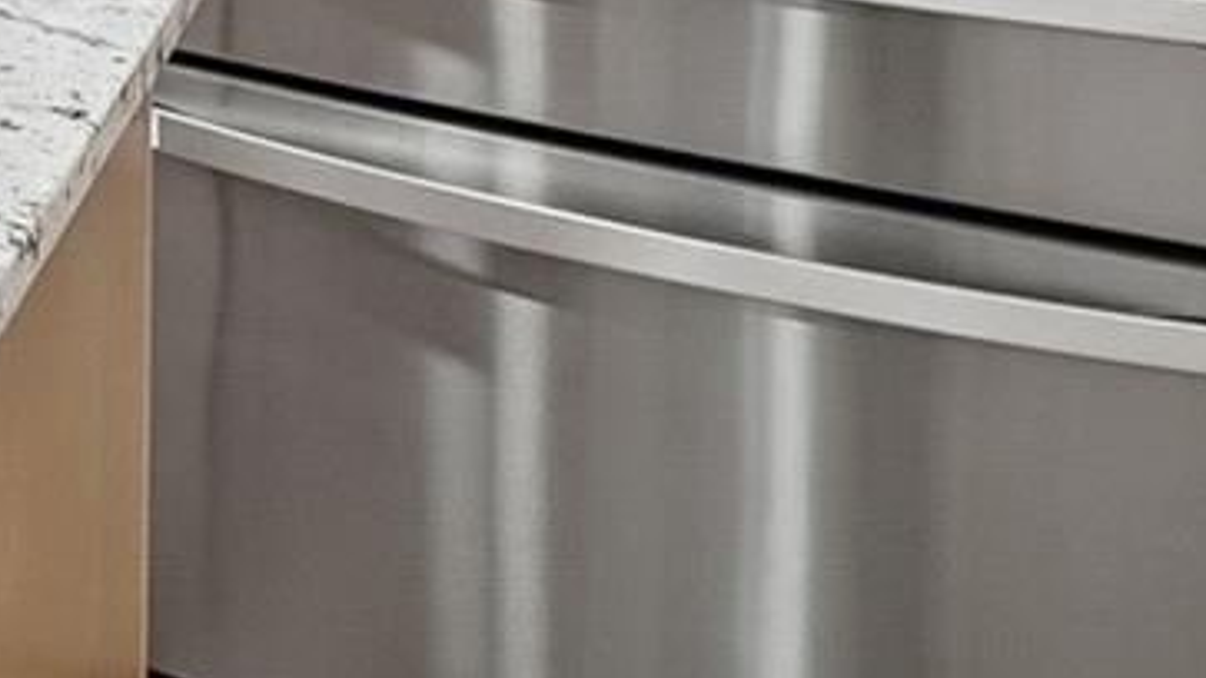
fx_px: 2654
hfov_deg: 17.4
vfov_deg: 12.3
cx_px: -1276
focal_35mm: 83
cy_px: -814
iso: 400
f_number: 8
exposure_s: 1/30
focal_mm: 12
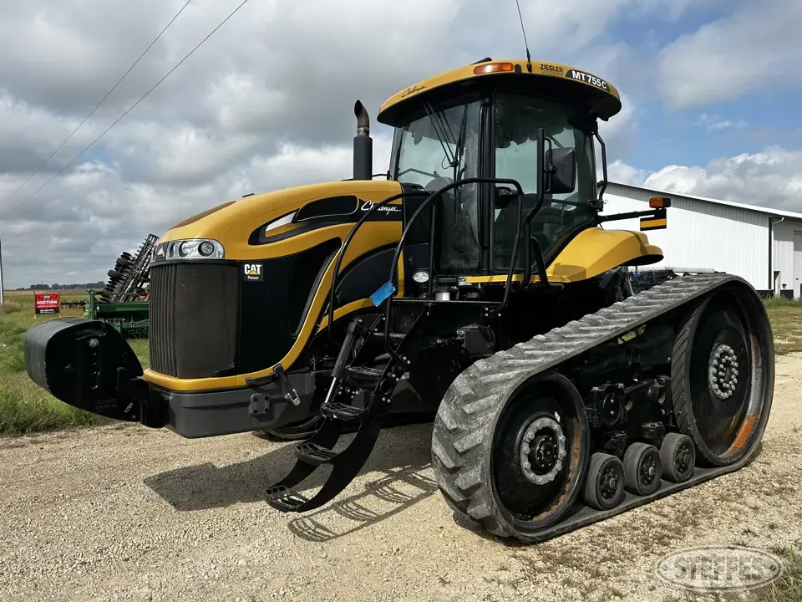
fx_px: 602
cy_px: 301
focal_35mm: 26
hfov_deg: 67.3
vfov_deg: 53.1
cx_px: 401
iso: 50
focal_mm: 5.7
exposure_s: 1/4115
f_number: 1.5
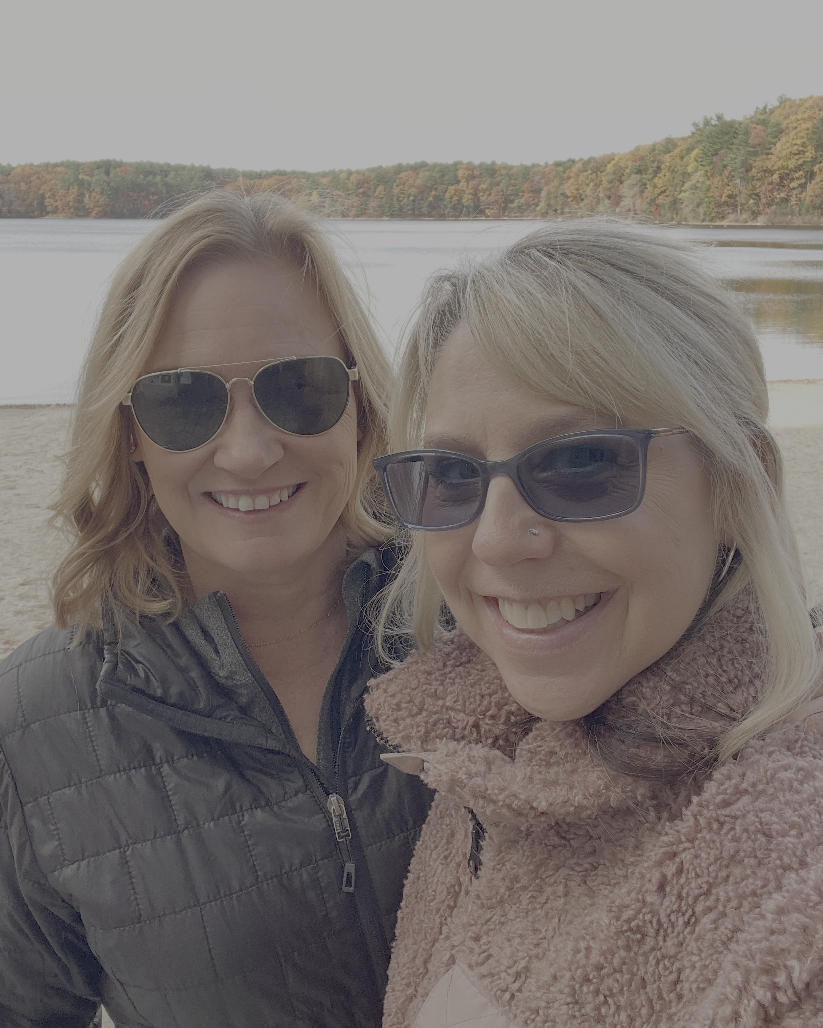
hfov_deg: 45.8
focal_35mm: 32
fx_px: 974
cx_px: 403
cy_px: 505
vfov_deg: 55.7
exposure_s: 1/121
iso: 64
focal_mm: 2.71
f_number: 2.2
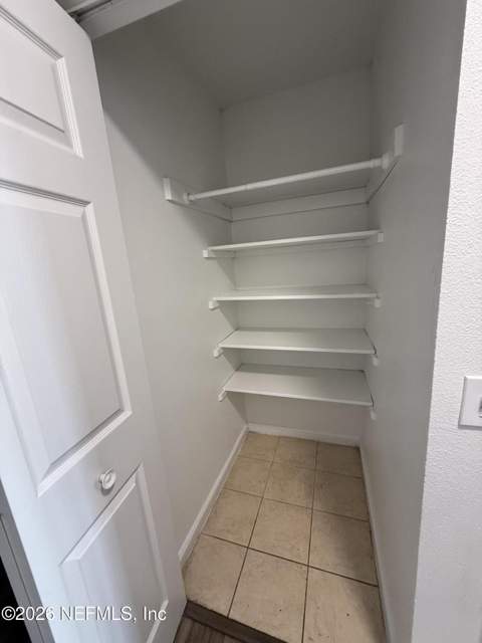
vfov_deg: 102.1
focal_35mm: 14
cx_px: 241
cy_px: 322
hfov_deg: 85.7
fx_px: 260
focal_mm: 2.22
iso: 320
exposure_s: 1/99
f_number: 2.2
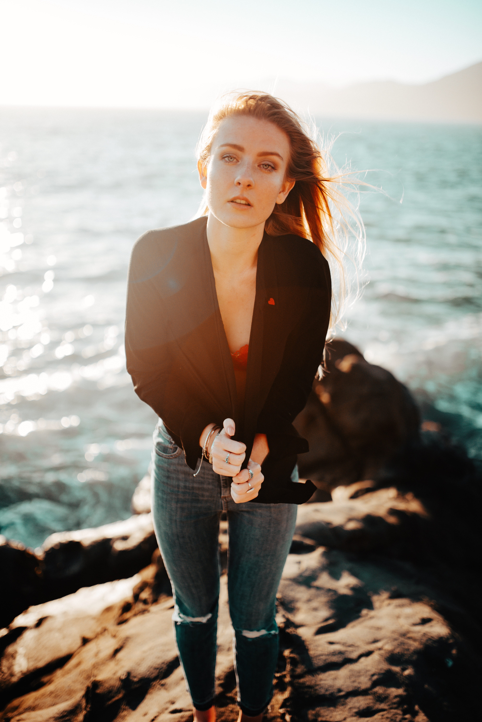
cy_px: 361
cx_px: 241
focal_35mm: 35
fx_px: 702
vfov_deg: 54.4
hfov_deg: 37.9
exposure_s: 1/1250
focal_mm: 35
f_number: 1.4
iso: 80
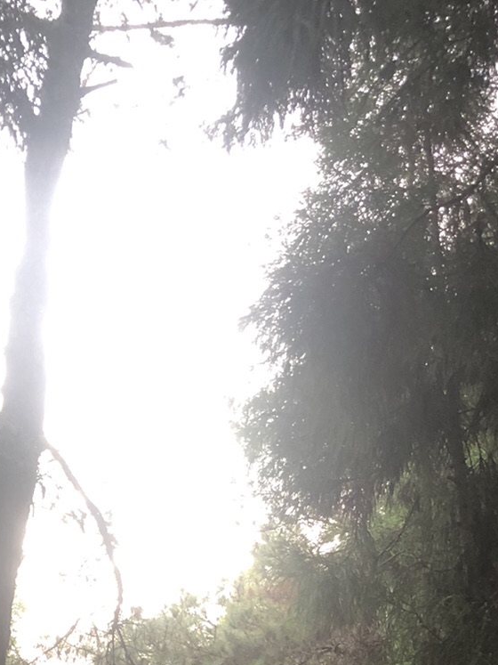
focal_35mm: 75
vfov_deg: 24.3
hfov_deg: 19.6
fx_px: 1439
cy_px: 734
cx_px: 270
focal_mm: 4
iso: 40
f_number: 1.8
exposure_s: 1/15
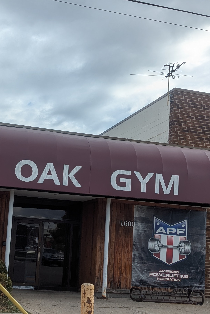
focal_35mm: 56
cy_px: 183
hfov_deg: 23.9
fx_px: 490
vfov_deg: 35.6
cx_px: 48
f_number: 1.85
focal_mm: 6.81
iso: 32
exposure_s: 1/1919
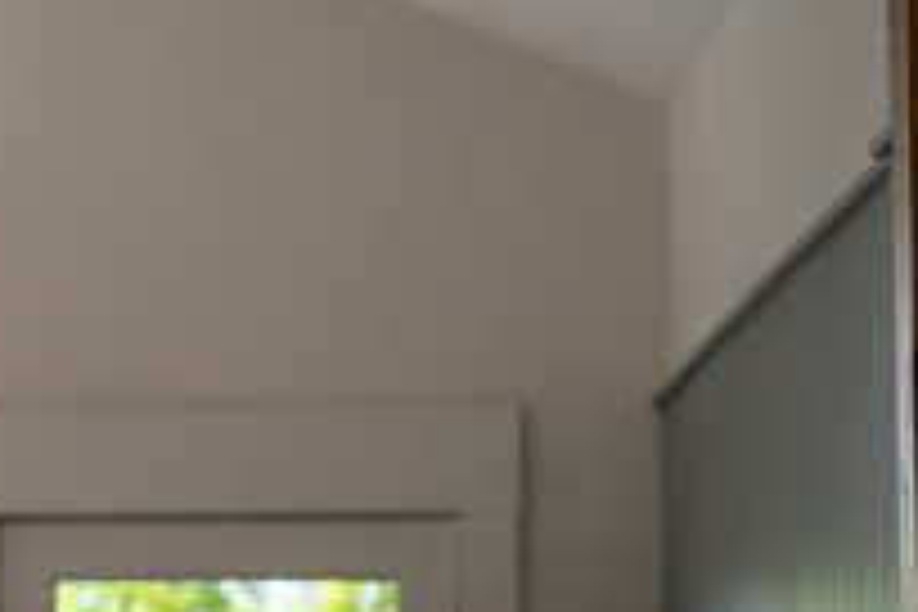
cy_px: 464
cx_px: -346
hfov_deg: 10.1
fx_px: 5074
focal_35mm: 199
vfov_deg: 6.9
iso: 640
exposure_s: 1/640
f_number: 4
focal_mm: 70
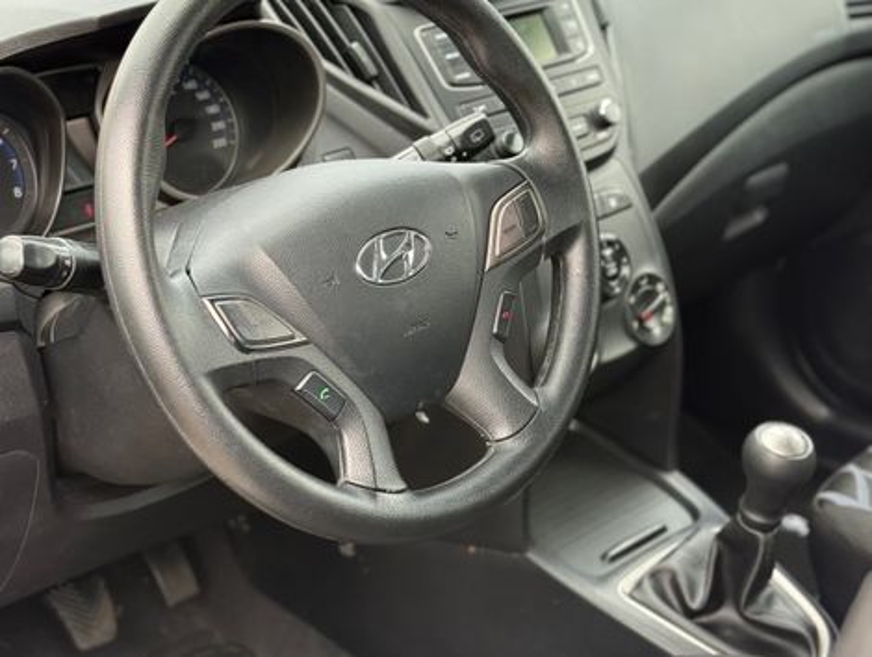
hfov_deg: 39.6
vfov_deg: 30.3
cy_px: 328
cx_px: 436
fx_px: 1211
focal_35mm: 48
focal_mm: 6.76
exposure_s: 1/285
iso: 100
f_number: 1.78
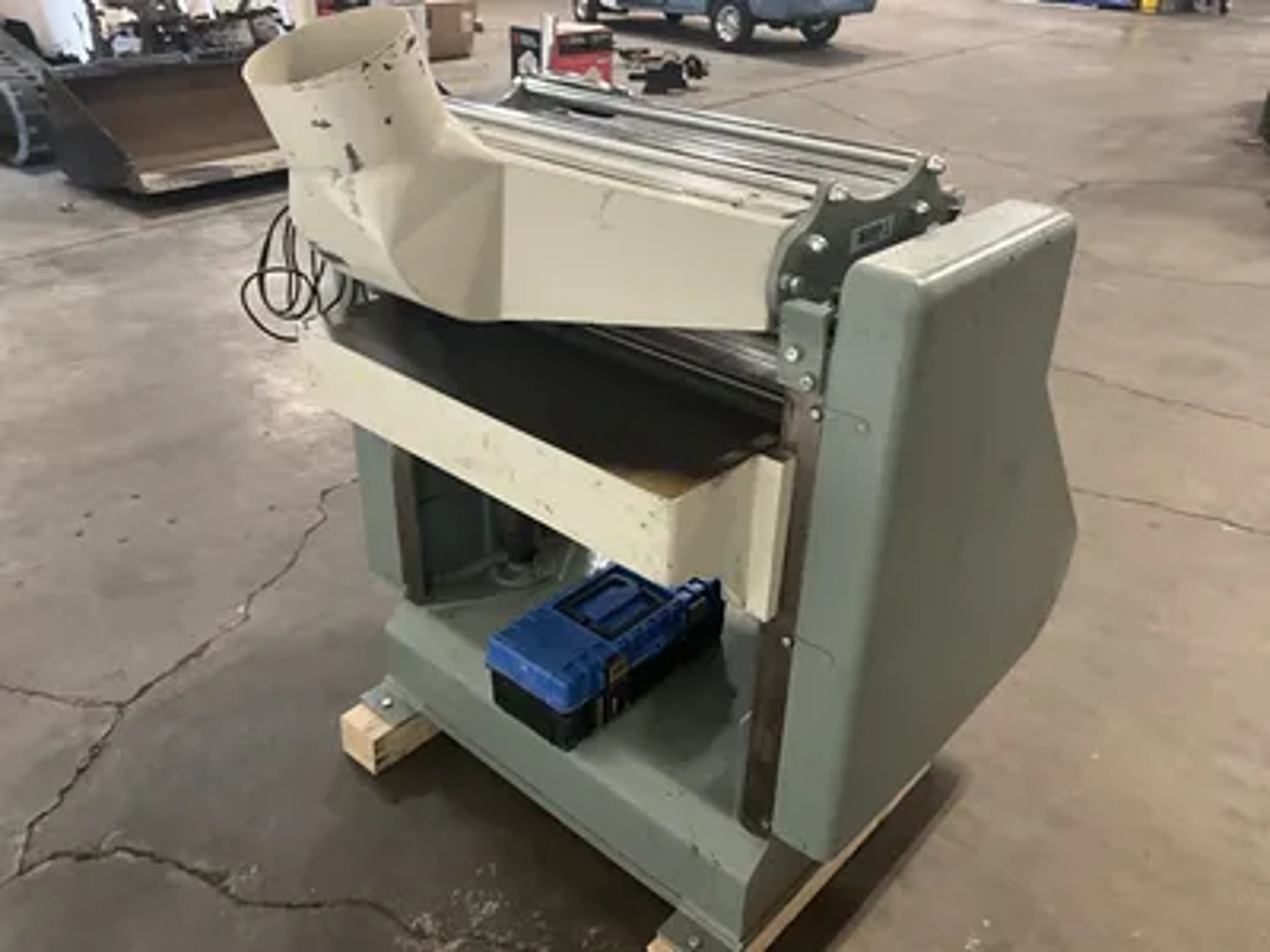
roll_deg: -0.8
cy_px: 476
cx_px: 635
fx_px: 1064
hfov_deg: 61.7
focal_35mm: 29
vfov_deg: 48.2
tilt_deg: -29.2
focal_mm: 3
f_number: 1.8
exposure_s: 1/31
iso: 320
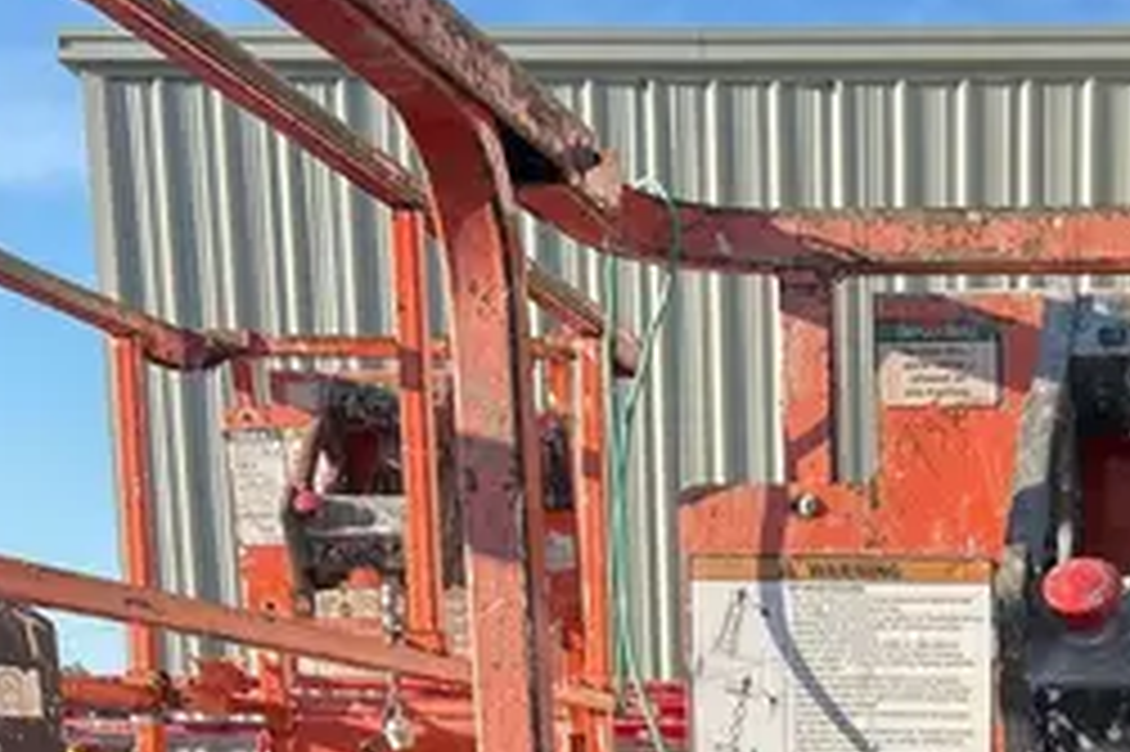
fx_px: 2478
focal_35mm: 79
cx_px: 1153
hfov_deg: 24.4
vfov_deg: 14.8
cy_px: 1403
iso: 50
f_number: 1.5
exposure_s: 1/1295
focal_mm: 5.7
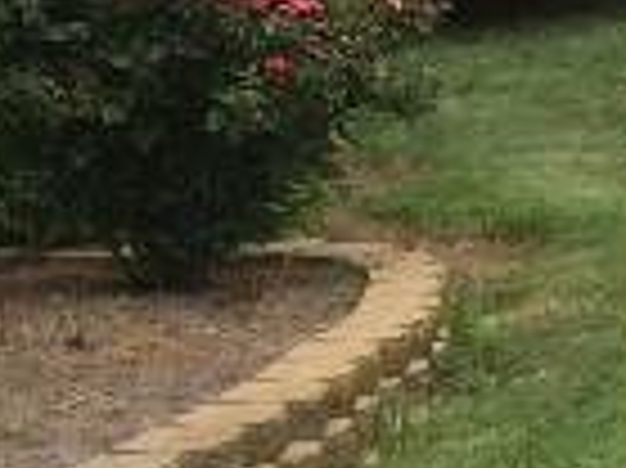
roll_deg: -1.1
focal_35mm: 214
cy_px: -369
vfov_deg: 6.8
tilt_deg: -1.3
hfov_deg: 7.7
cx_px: 2058
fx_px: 3867
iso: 32
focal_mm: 4.15
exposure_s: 1/1580
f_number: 2.2
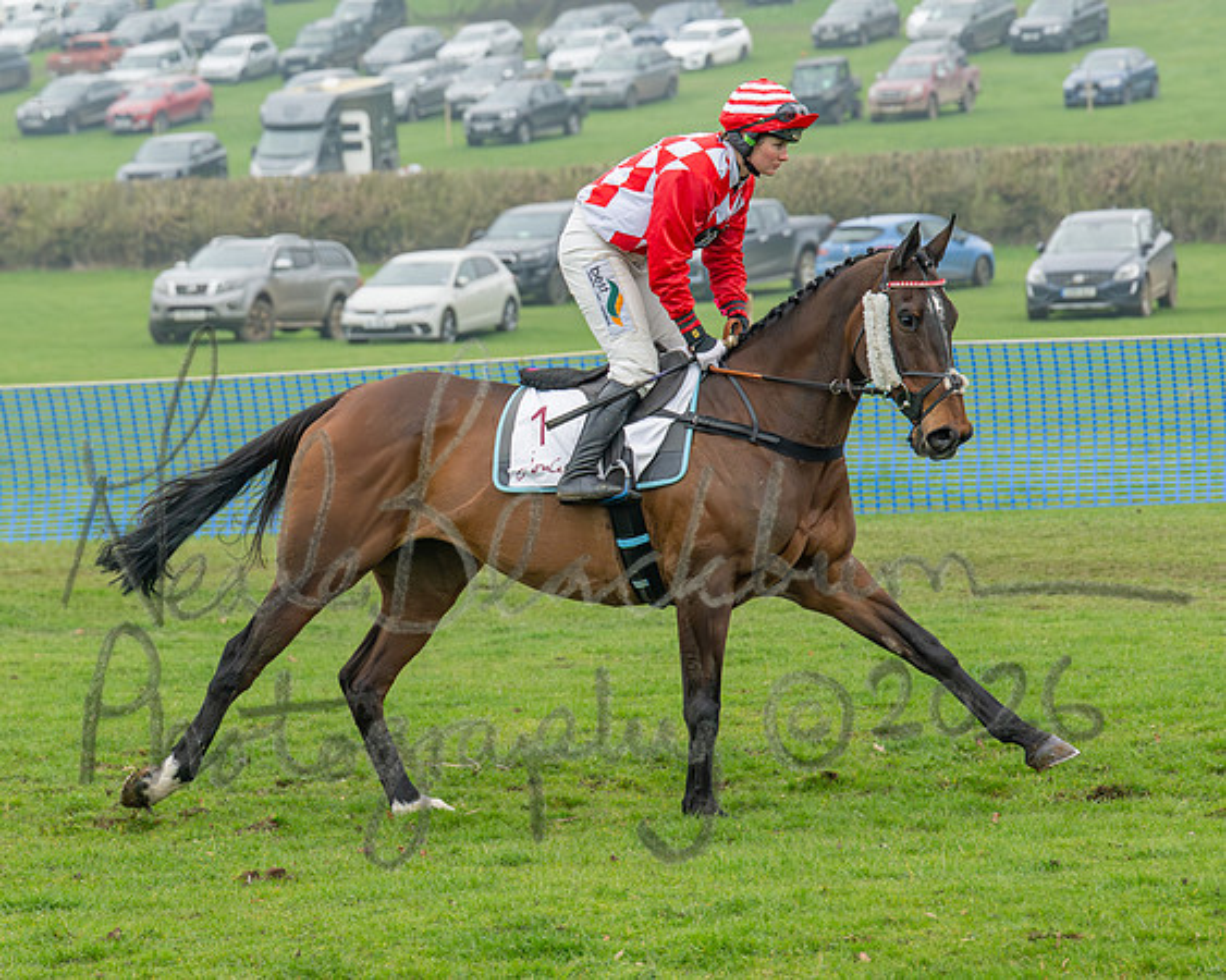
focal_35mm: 170
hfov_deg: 11.4
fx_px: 6158
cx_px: 549
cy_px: 423
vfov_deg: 9.1
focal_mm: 88
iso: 1000
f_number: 4
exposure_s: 1/1600
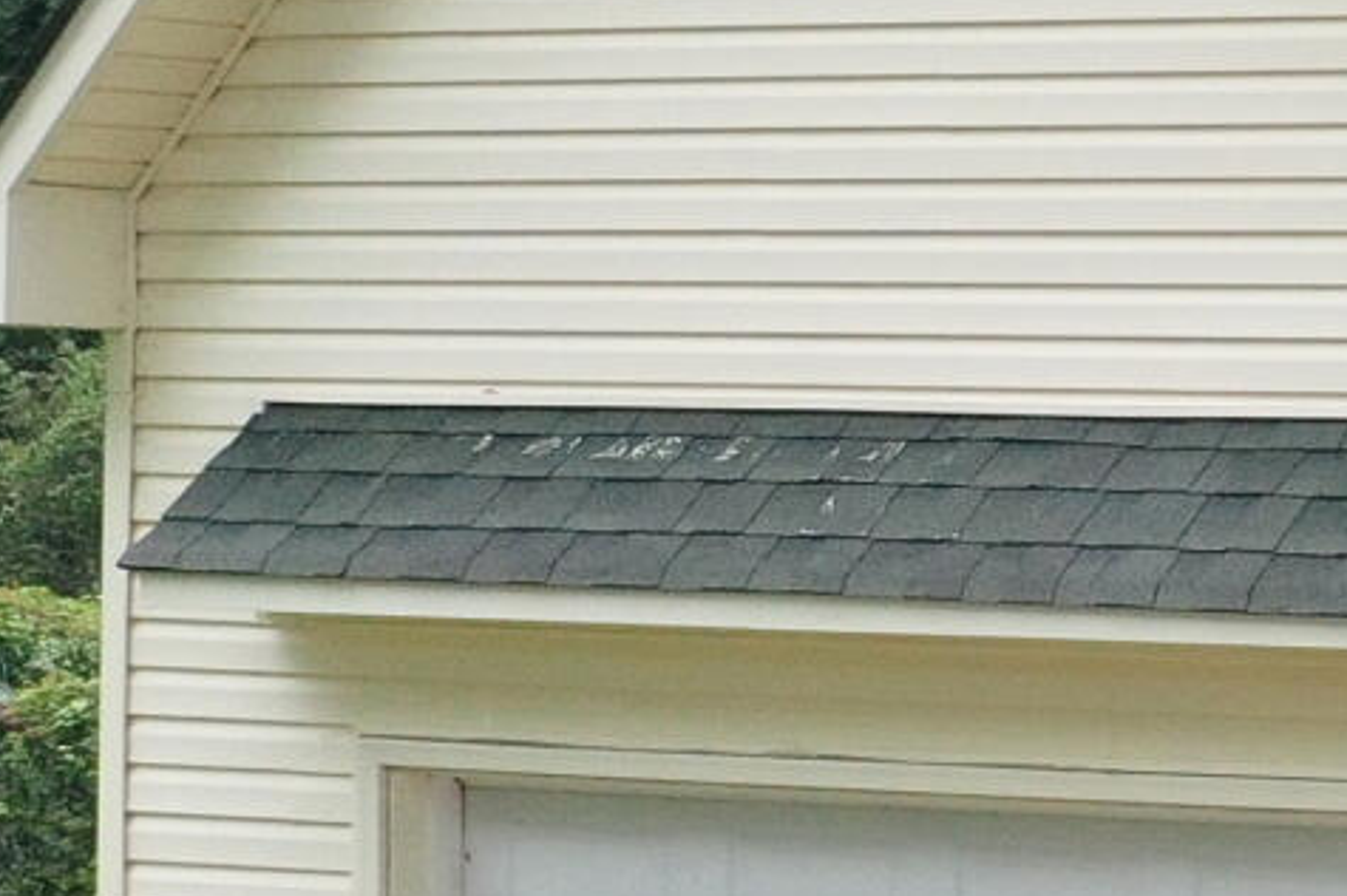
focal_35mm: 177
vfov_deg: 7.7
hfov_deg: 9.9
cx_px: 3482
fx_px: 6618
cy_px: 550
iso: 400
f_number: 4
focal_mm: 10.3
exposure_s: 1/640
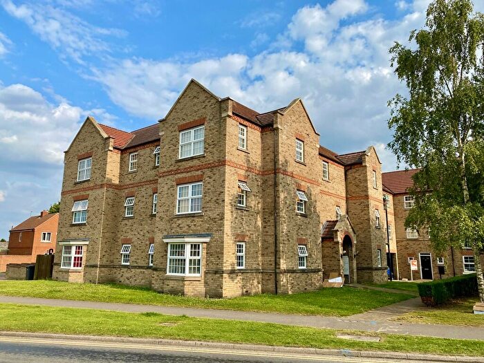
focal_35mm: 26
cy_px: 182
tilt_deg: +12.1
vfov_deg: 53.1
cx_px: 242
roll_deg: -1.2
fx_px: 364
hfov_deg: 67.3
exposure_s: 1/2268
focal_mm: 4.25
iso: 32
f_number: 1.8
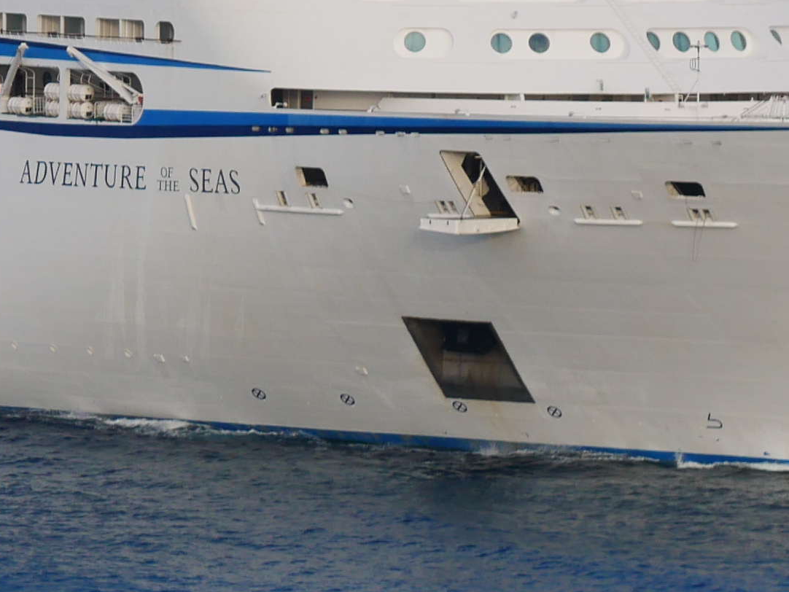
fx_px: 10259
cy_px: -75
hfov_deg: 4.4
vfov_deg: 3.3
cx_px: -413
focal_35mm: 450
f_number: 6.3
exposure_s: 1/400
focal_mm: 53
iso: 200
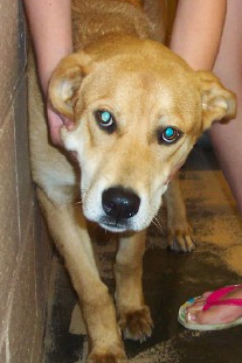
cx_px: 151
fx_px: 454
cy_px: 180
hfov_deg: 29.7
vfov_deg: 43.6
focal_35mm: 45
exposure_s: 1/30
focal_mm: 7.5
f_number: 2.8
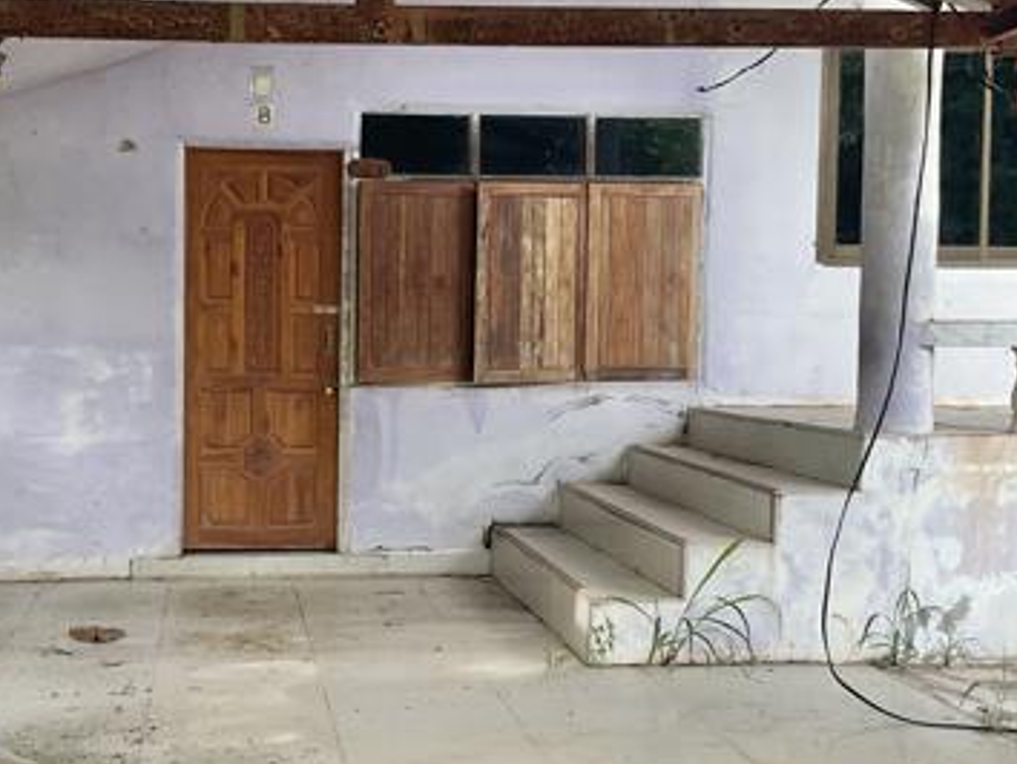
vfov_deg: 27.1
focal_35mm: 54
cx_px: 365
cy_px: 409
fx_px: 1588
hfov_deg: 35.3
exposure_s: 1/251
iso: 16
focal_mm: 3
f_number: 1.8
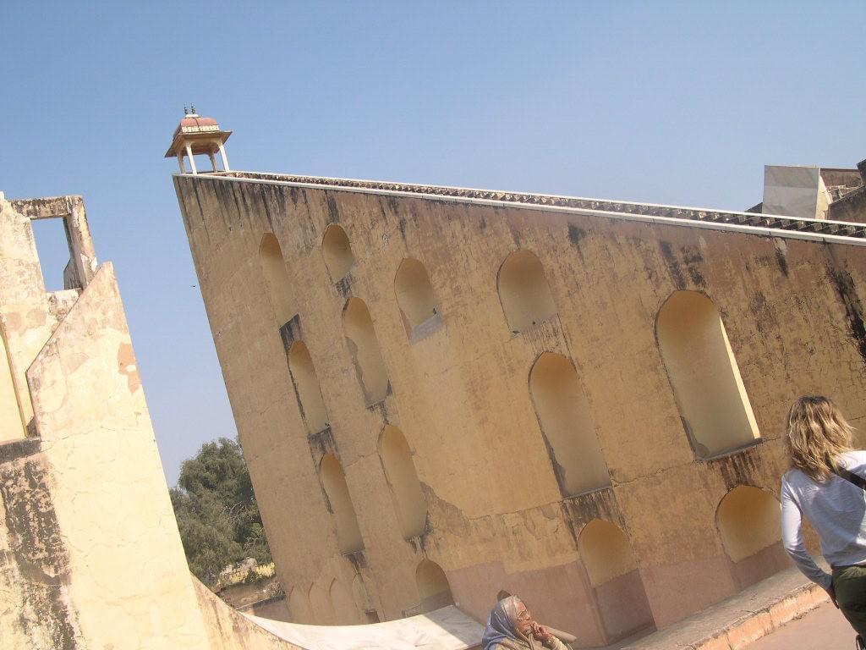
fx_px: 951
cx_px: 433
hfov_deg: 49.0
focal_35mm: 38
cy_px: 325
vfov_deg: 37.7
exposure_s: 1/169
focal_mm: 8
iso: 100
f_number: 7.6
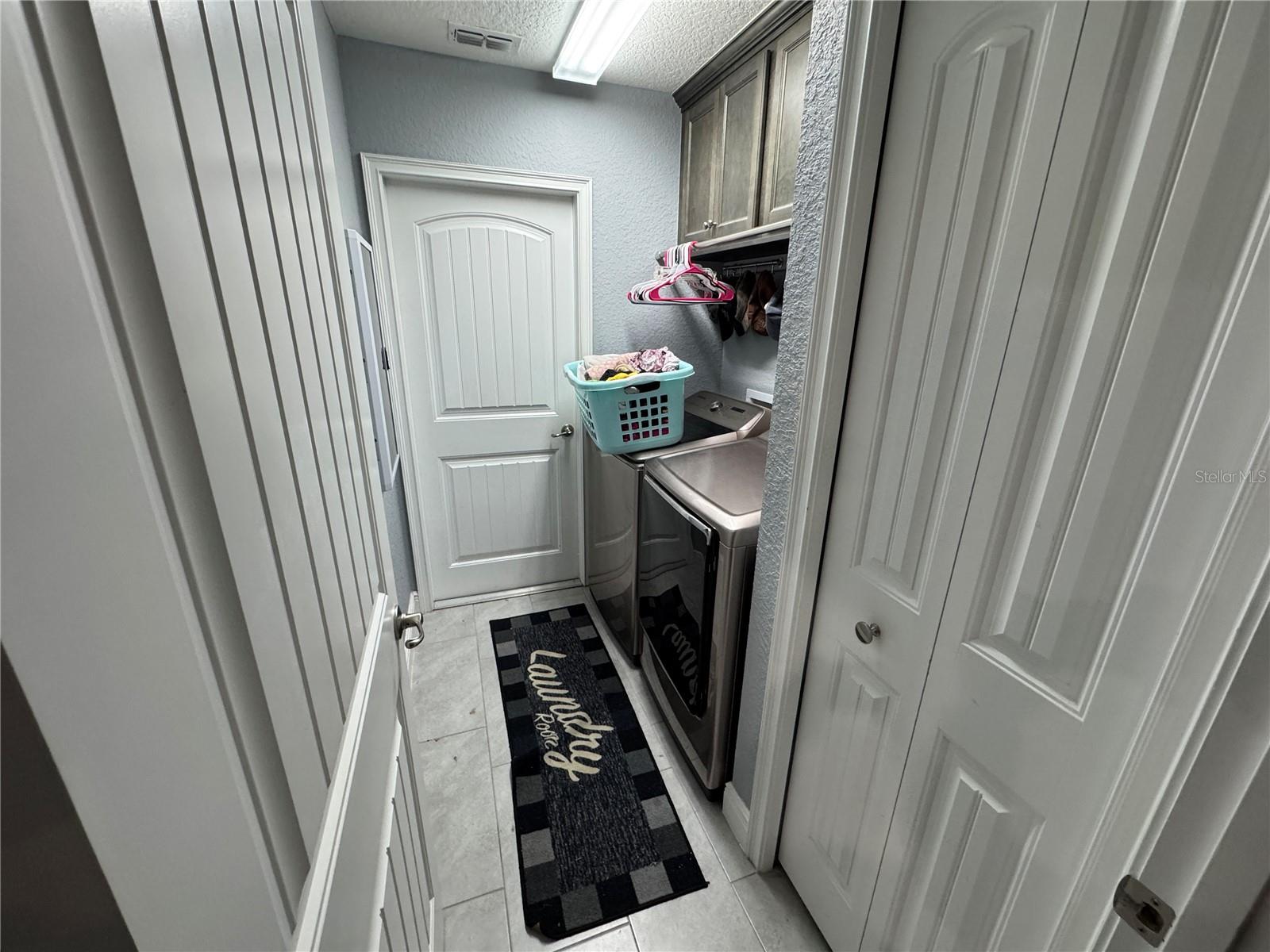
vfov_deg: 85.7
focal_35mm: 14
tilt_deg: -18.9
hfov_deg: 102.1
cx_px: 635
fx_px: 514
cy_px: 476
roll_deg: -0.9
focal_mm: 2.22
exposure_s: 1/120
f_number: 2.2
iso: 320
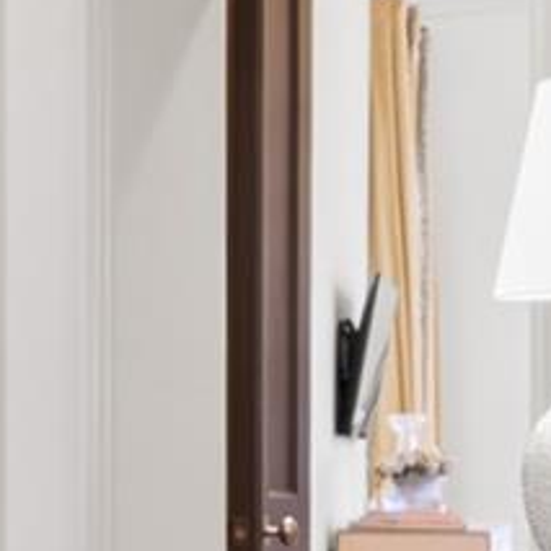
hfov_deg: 9.4
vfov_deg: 11.6
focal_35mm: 149
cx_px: -1068
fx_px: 2691
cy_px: 470
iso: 100
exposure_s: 1/1.67
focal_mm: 12.2
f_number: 2.8
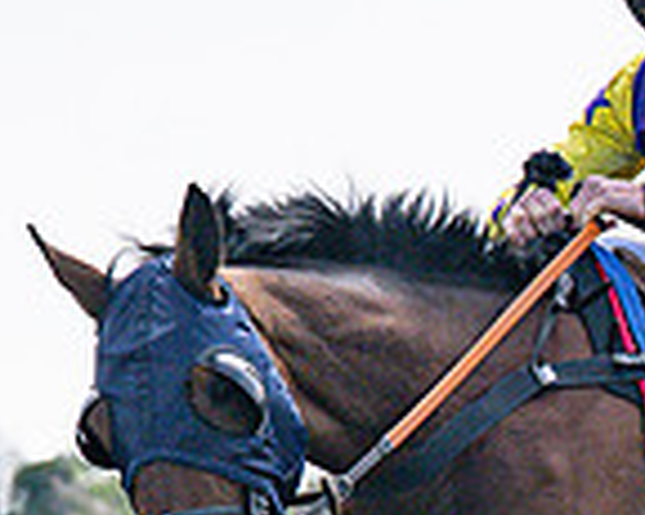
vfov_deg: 2.5
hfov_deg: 3.1
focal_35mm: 630
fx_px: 12018
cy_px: 435
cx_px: 885
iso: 400
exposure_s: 1/4000
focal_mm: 97
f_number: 5
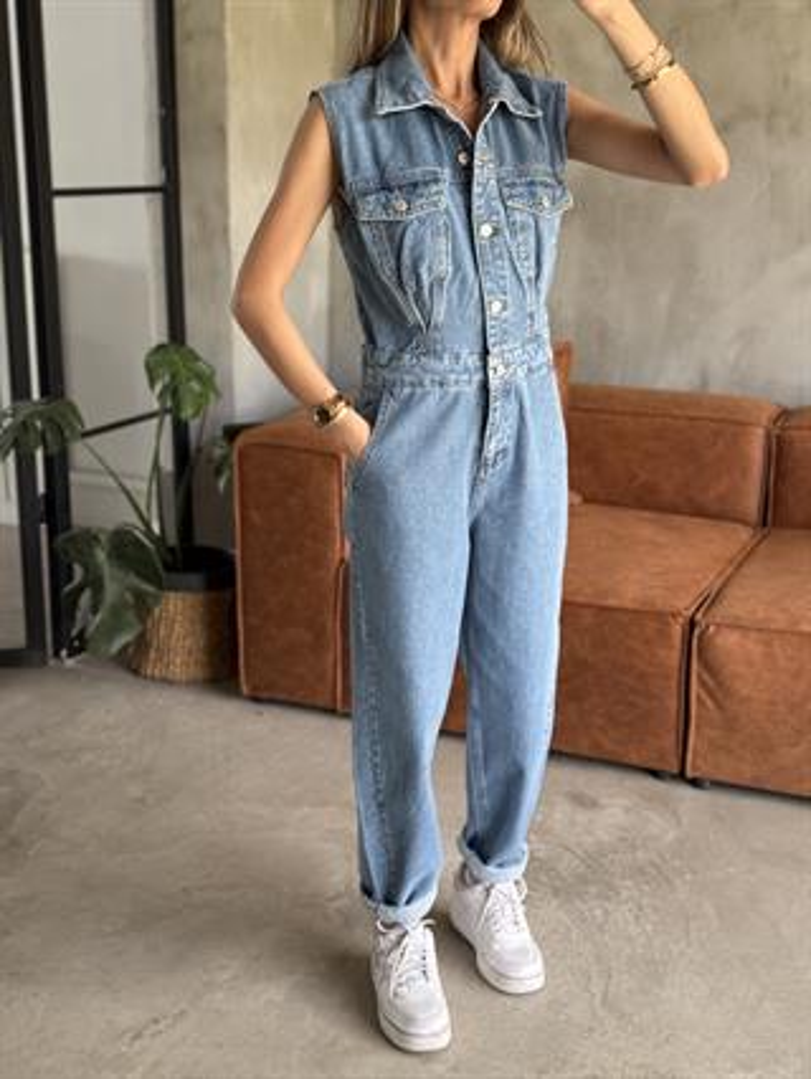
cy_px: 540
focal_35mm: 48
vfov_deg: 39.6
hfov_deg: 30.3
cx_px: 406
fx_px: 1498
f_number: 1.78
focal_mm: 6.76
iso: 160
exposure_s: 1/60
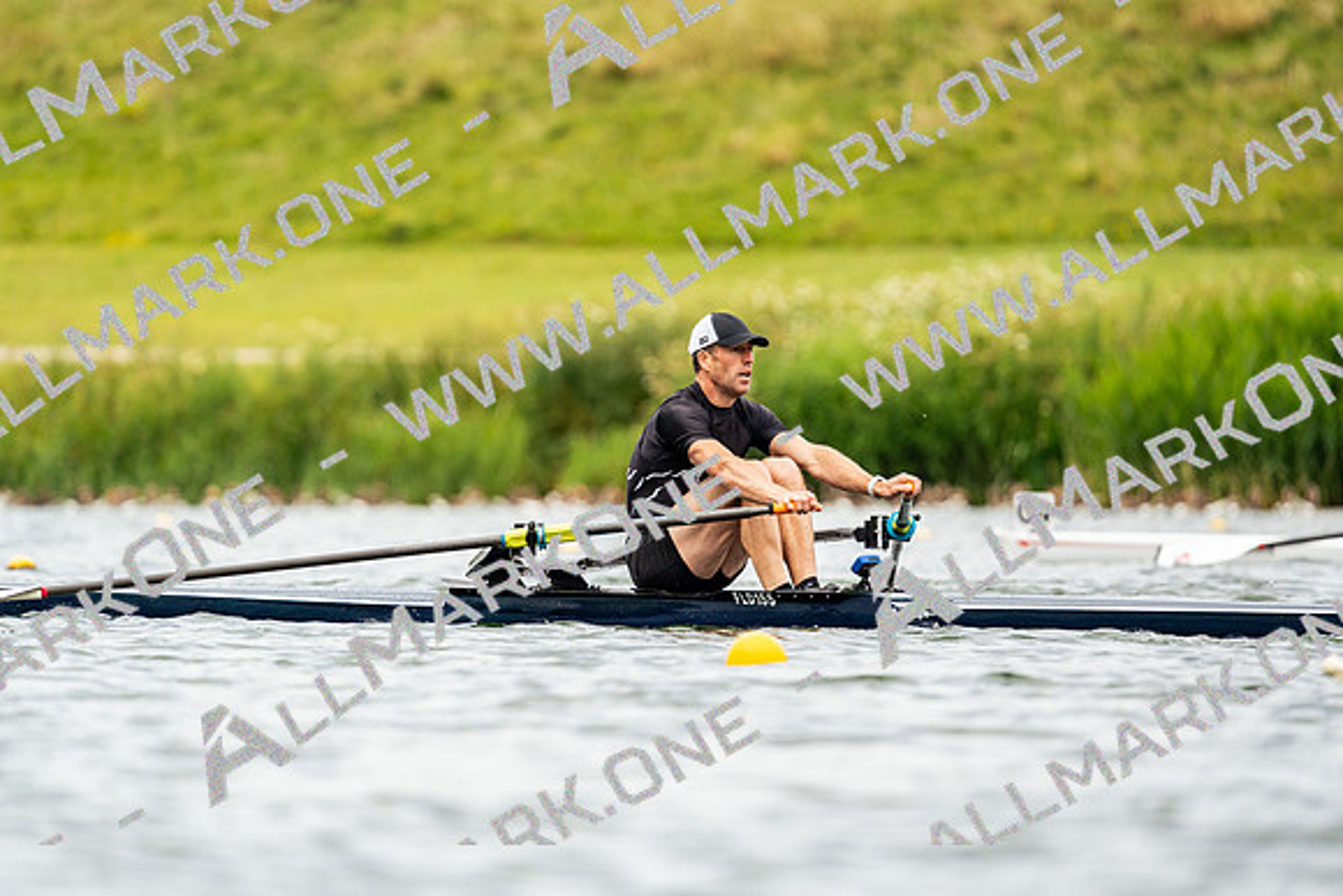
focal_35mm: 600
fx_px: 22388
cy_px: 448
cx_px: 672
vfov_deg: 2.3
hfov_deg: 3.4
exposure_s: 1/2000
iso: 500
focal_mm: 600
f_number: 6.3
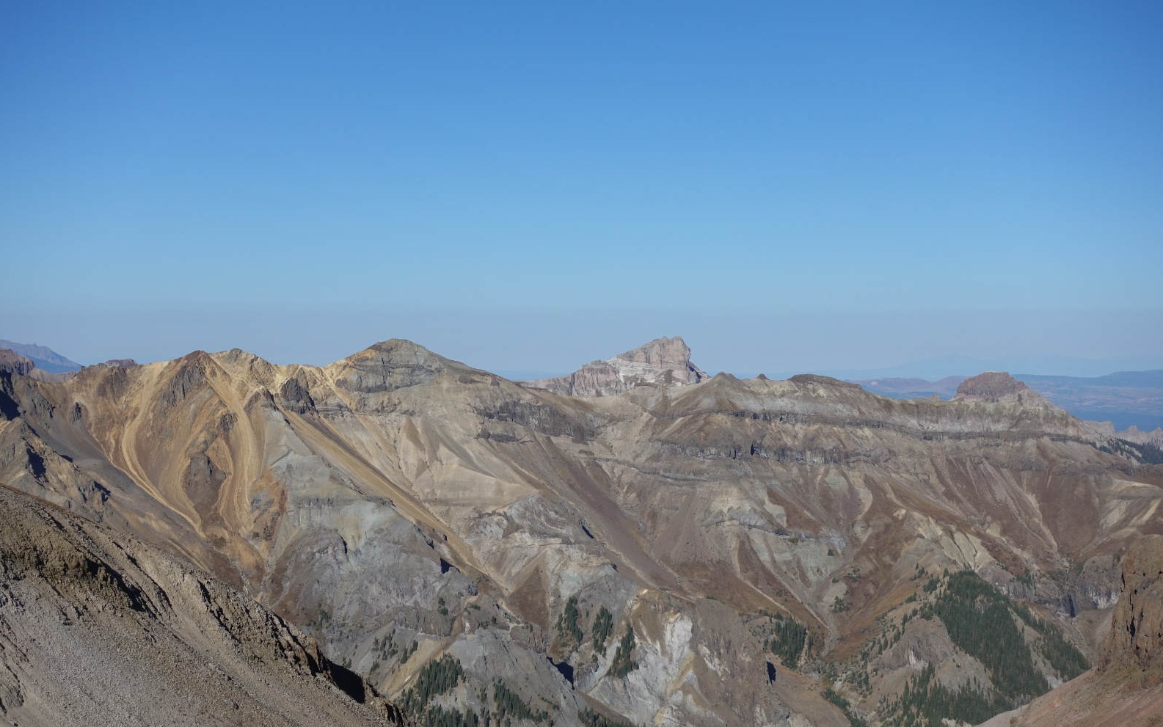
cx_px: 585
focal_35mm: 72
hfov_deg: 28.6
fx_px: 2282
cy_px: 379
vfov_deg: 18.1
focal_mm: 25.7
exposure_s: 1/125
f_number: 5.6
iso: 125
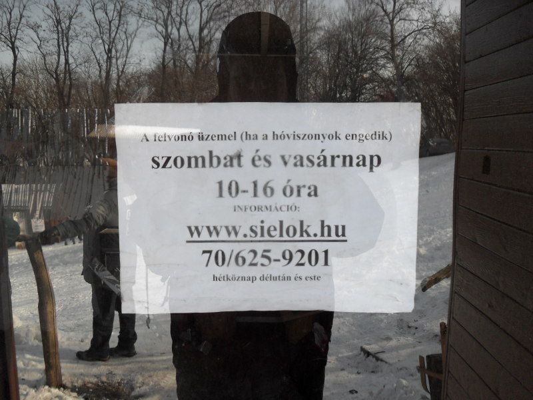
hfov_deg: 52.6
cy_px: 200
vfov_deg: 40.7
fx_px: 539
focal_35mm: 35
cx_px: 266
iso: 100
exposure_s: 1/180
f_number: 2.8
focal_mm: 6.2
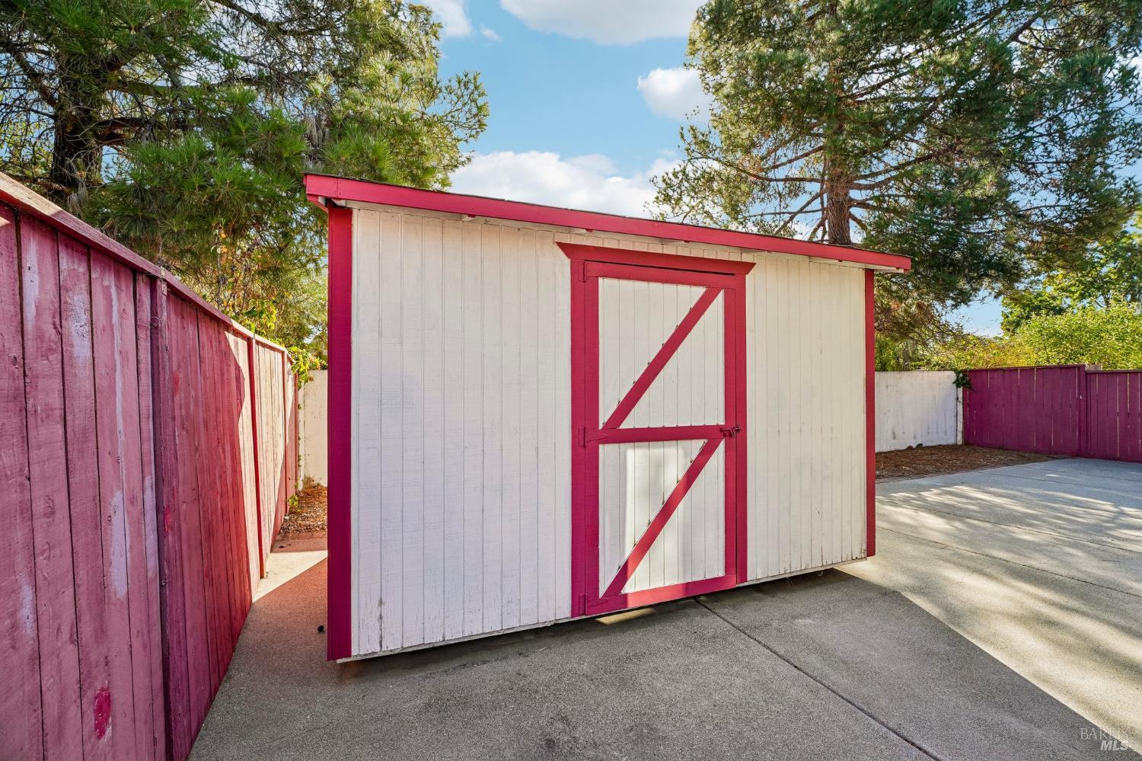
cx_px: 571
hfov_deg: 104.3
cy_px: 380
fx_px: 444
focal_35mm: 14
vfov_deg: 81.2
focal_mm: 14
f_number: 9
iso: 500
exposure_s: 1/160
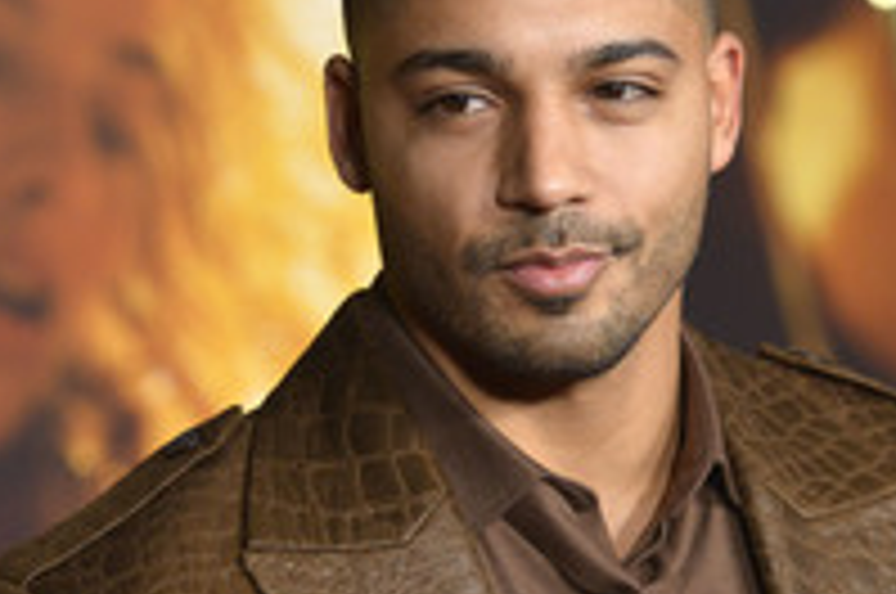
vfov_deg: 3.7
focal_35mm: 374
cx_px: 554
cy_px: 405
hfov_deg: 5.5
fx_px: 9293
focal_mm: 165
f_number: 5
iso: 2000
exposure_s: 1/320
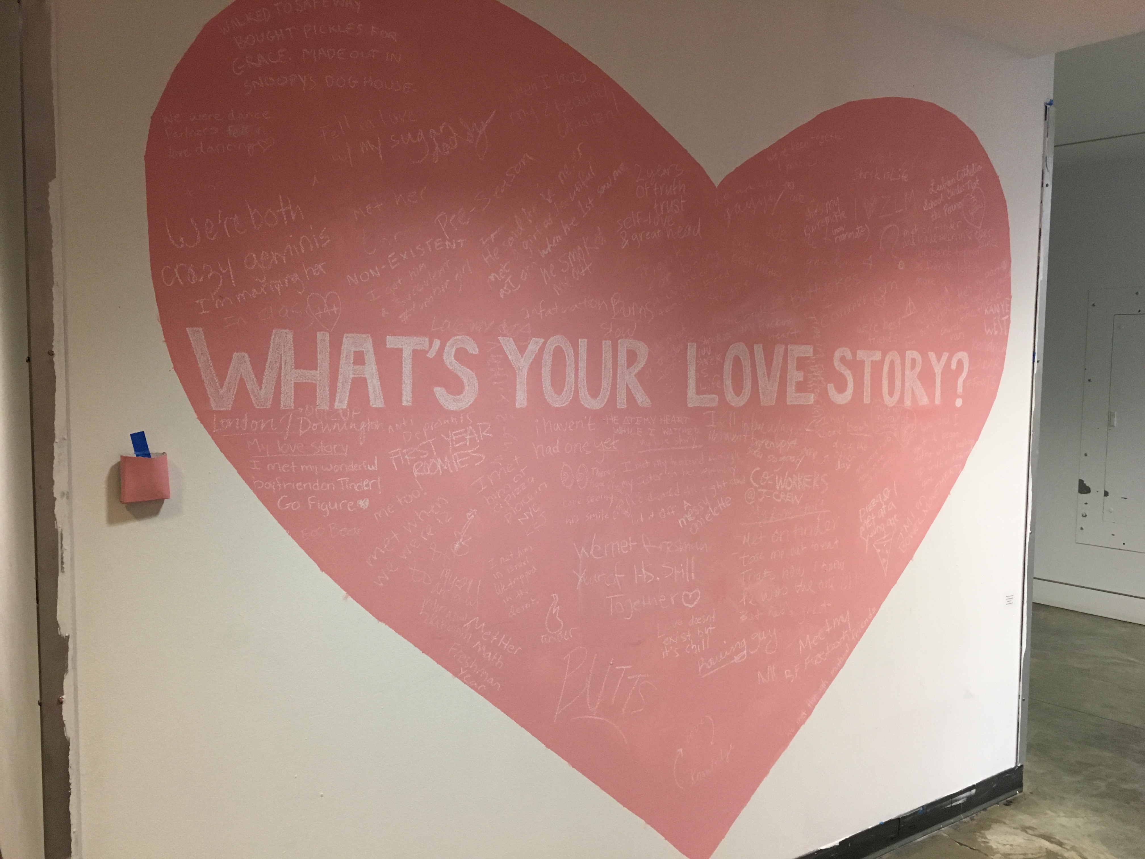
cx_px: 572
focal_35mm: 29
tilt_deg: -3.6
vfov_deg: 48.2
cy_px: 430
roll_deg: -0.6
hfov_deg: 61.7
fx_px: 959
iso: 125
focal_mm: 4.15
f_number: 2.2
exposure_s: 1/30
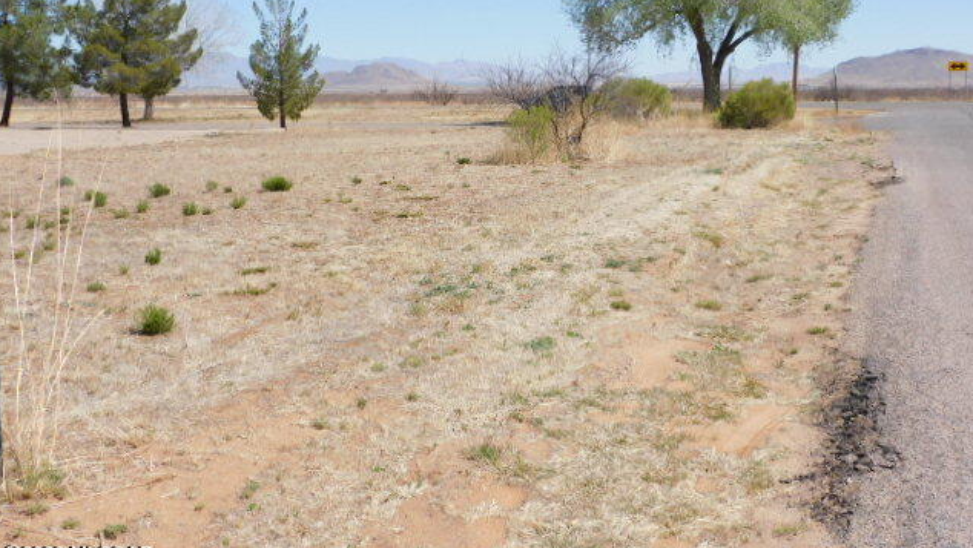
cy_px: 218
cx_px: 488
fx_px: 1135
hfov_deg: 46.4
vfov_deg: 27.1
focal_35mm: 44
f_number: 3.8
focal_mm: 7.2
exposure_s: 1/1000
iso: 125
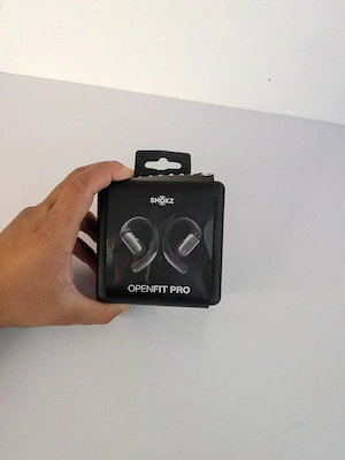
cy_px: 230
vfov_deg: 71.6
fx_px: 319
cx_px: 172
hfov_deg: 56.8
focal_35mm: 24
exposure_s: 1/31.5
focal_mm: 4.53
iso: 146
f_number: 1.7
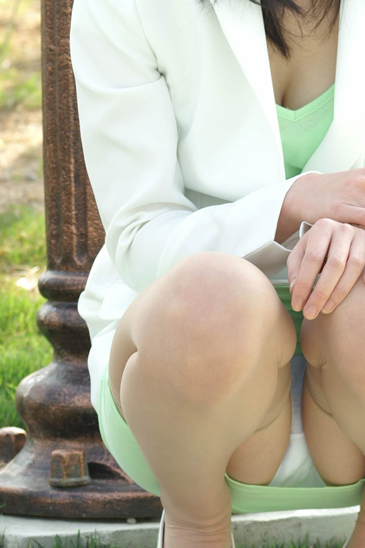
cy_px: 180
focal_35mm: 250
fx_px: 3809
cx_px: 240
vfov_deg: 8.2
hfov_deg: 5.5
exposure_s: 1/160
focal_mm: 80
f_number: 5.6
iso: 100
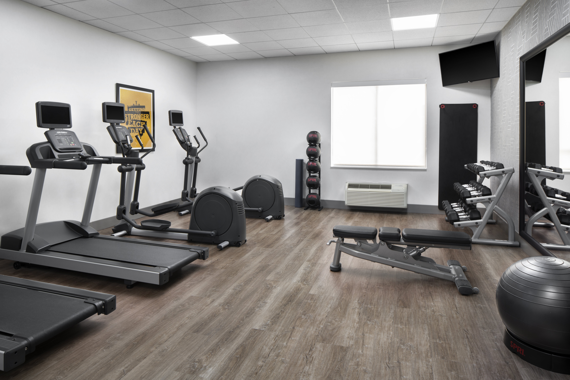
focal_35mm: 24
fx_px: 380
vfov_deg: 53.1
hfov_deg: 73.7
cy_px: 190
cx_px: 285
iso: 200
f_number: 11
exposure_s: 1/1.67
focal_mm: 24
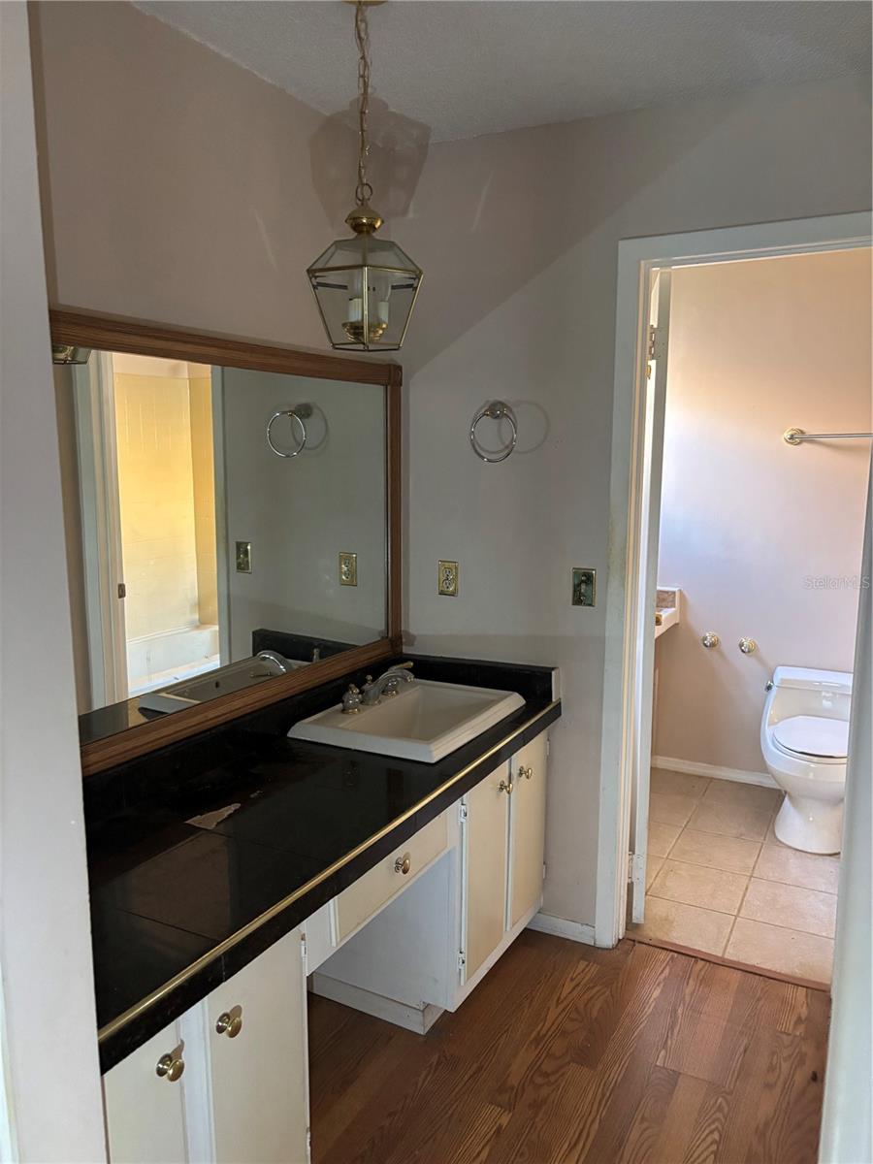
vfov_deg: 67.3
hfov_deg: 53.1
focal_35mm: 26
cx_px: 436
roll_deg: -0.5
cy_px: 582
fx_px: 874
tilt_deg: -9.6
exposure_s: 1/55
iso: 500
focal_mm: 5.96
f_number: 1.6
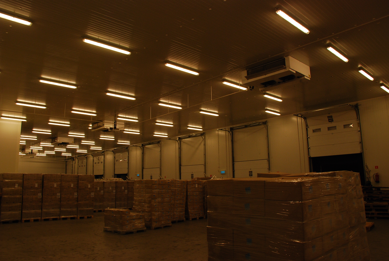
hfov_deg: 67.3
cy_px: 130
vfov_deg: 48.1
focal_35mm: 27
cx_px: 194
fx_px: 292
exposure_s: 1/60
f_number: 6.3
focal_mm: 18
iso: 400
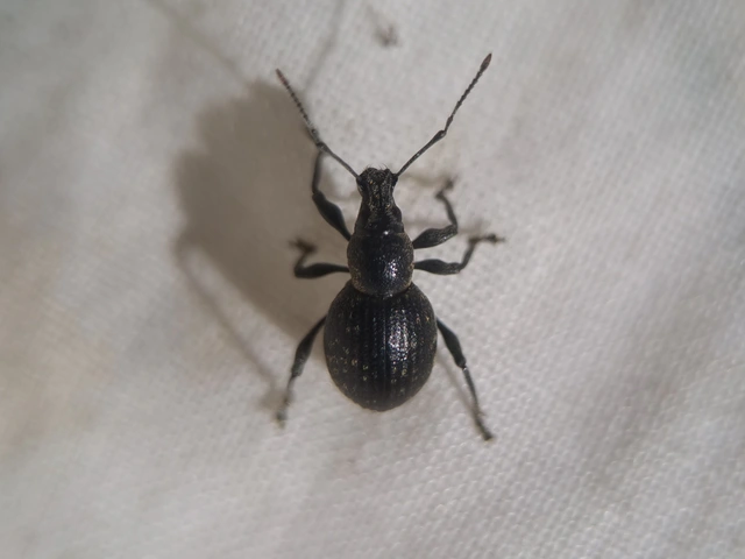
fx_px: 560
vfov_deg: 53.1
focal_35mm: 26
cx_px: 372
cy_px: 280
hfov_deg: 67.3
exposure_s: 1/10000
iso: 50
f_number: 1.8
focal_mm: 5.4
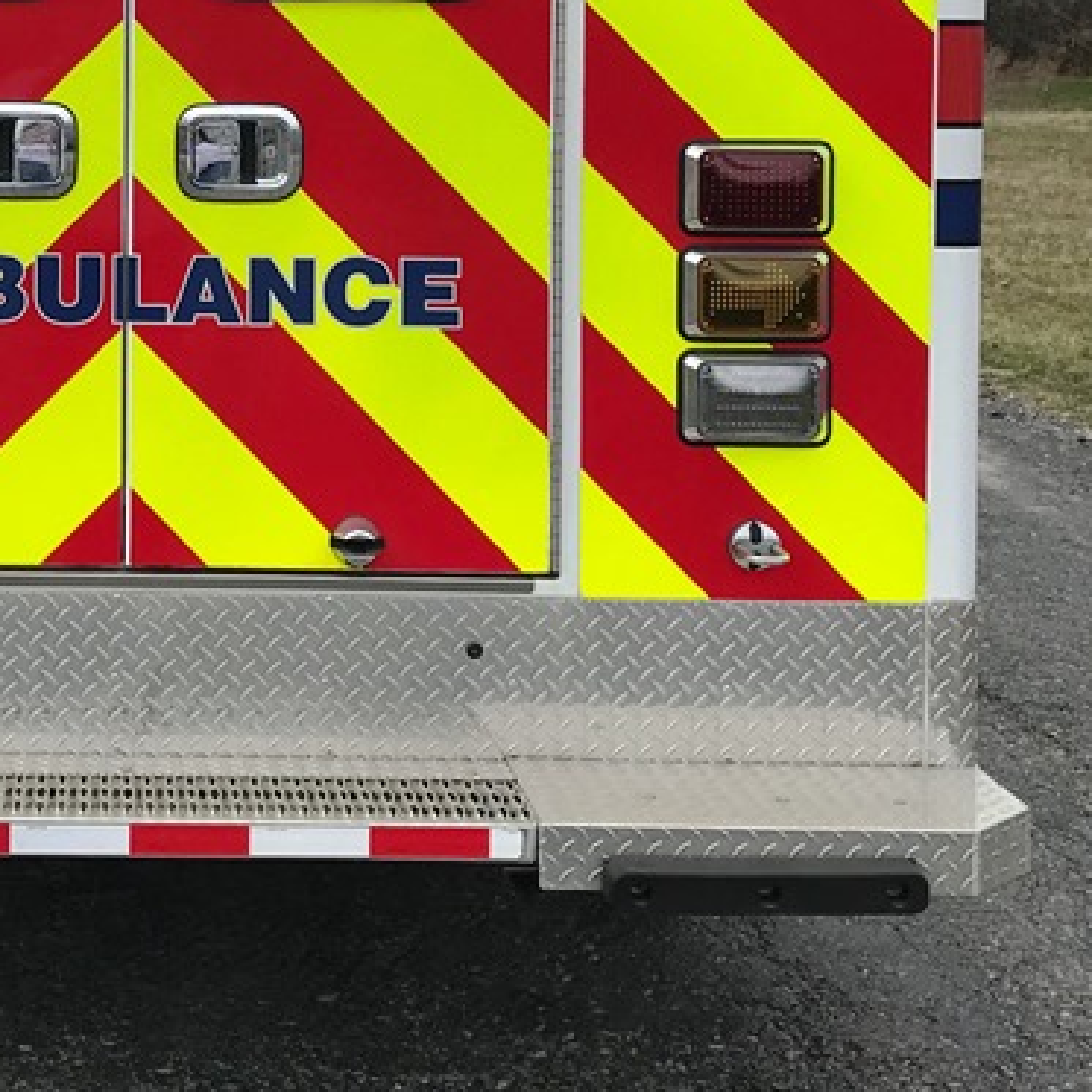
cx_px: 70
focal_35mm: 68
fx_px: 2427
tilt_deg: -2.3
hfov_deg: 24.5
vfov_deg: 24.6
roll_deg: -2.1
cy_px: 114
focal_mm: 3.99
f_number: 1.8
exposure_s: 1/2179
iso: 20
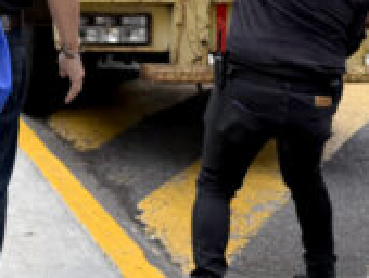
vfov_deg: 14.7
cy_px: -50
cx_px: -98
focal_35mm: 98
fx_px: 1046
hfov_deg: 18.7
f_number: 1.78
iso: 100
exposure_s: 1/979
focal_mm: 6.76
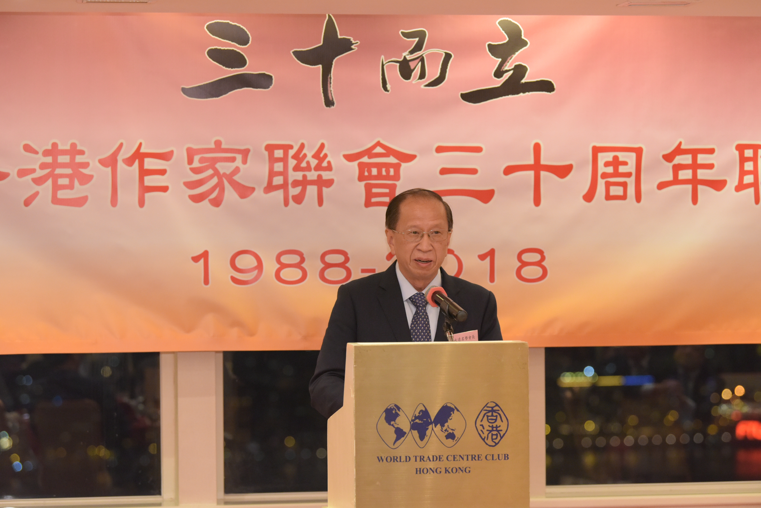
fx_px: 2453
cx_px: 380
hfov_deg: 17.6
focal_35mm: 116
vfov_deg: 11.8
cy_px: 254
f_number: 4
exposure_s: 1/125
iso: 5000
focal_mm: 116
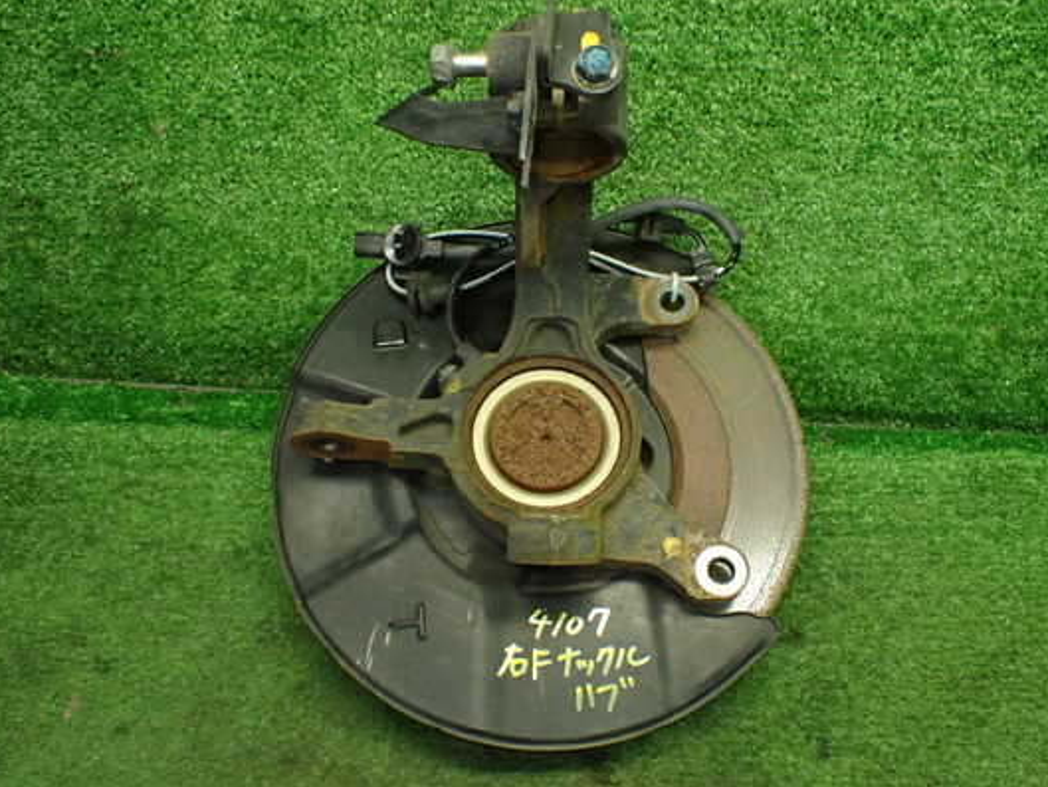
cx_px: 539
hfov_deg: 53.9
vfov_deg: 41.8
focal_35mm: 34
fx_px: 1030
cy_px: 396
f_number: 2.3
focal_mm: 5.4
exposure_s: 1/125
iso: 640
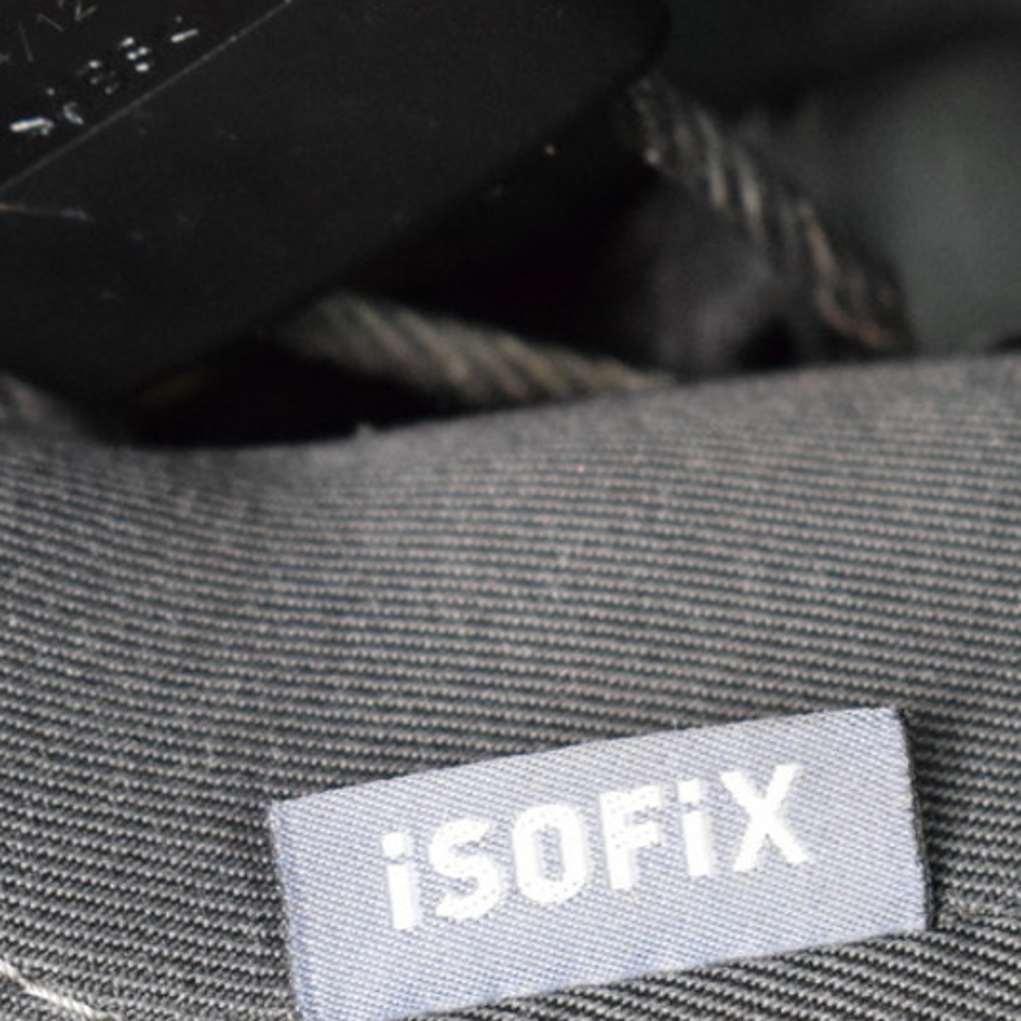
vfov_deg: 9.5
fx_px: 6144
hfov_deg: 9.5
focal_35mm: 184
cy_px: 821
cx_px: 548
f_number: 5.6
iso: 3600
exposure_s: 1/60
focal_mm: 55
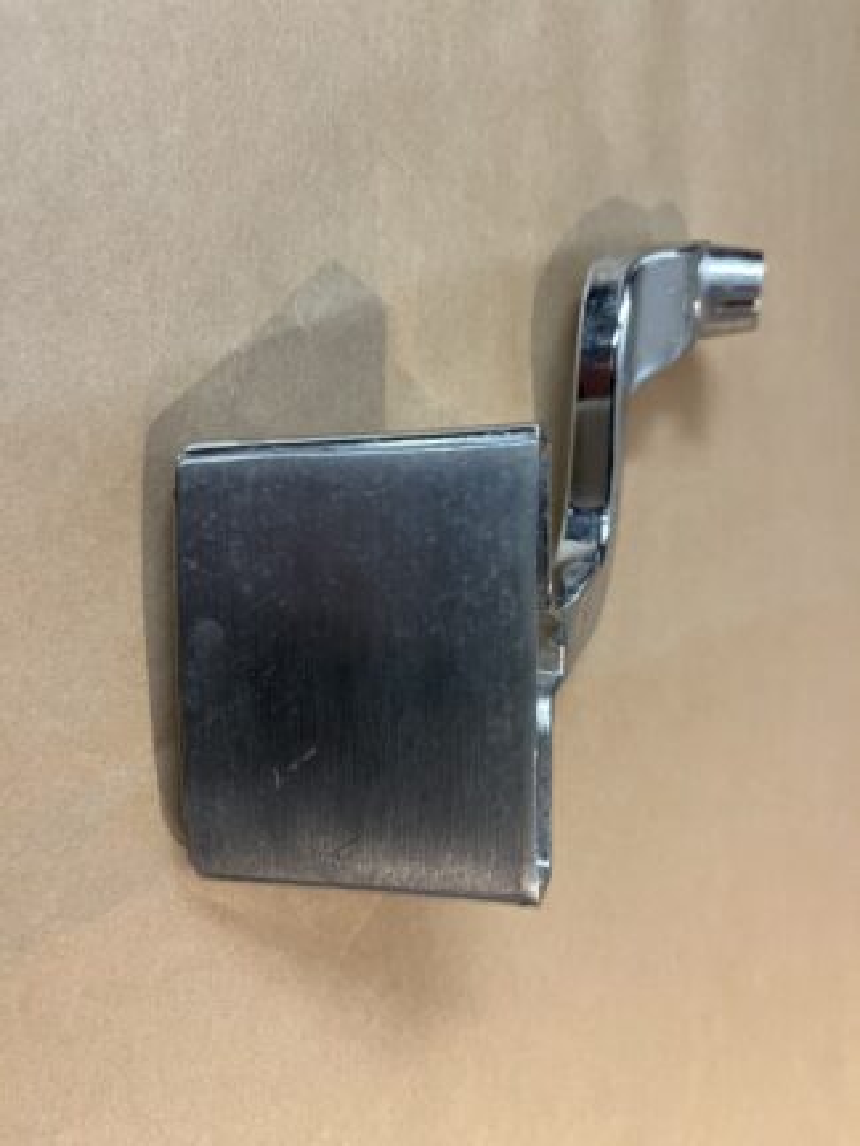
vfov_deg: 67.3
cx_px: 430
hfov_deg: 53.1
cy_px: 573
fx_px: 861
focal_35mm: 26
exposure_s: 1/50
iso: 125
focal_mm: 5.1
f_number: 1.6
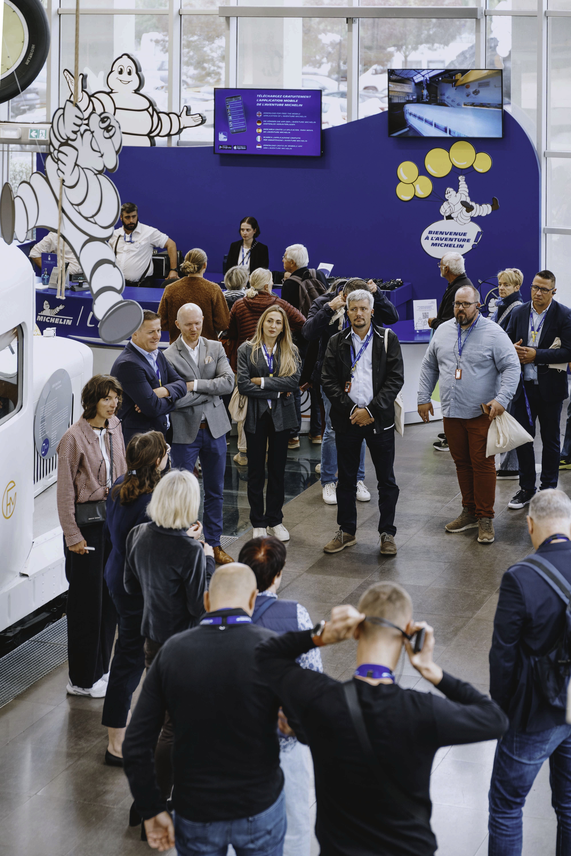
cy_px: 428
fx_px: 1618
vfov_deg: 29.7
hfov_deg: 20.0
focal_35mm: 68
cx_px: 286
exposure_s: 1/80
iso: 400
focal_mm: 68
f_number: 2.8
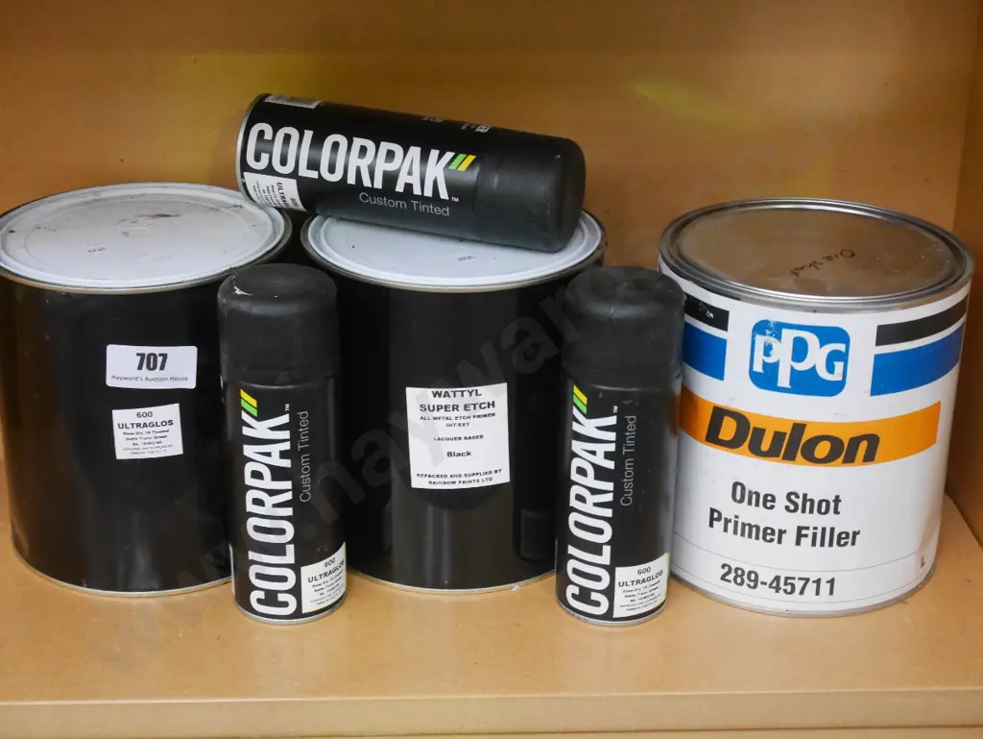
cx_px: 492
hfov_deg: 30.3
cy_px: 370
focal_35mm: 64
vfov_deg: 22.9
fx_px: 1818
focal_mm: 32
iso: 3200
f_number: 5.6
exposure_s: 1/20
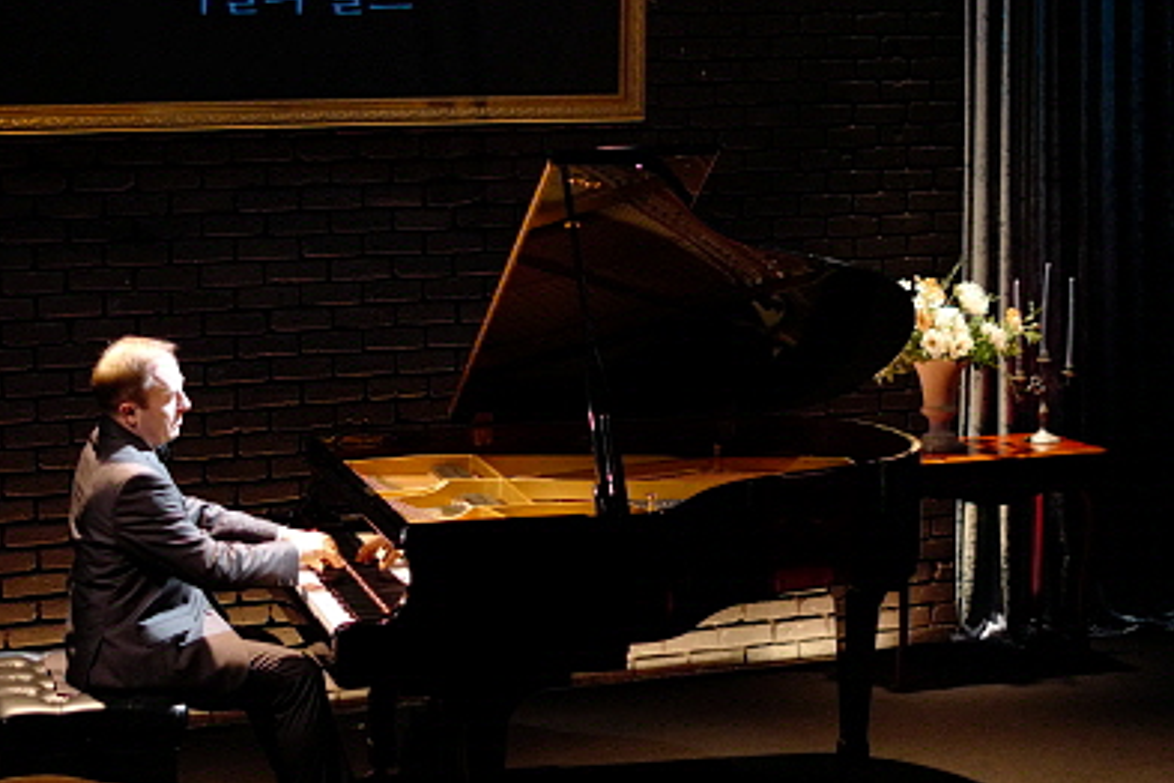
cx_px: 523
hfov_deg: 22.9
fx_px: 2902
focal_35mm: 89
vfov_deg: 15.3
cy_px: 257
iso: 2500
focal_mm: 35
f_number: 1.4
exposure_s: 1/100
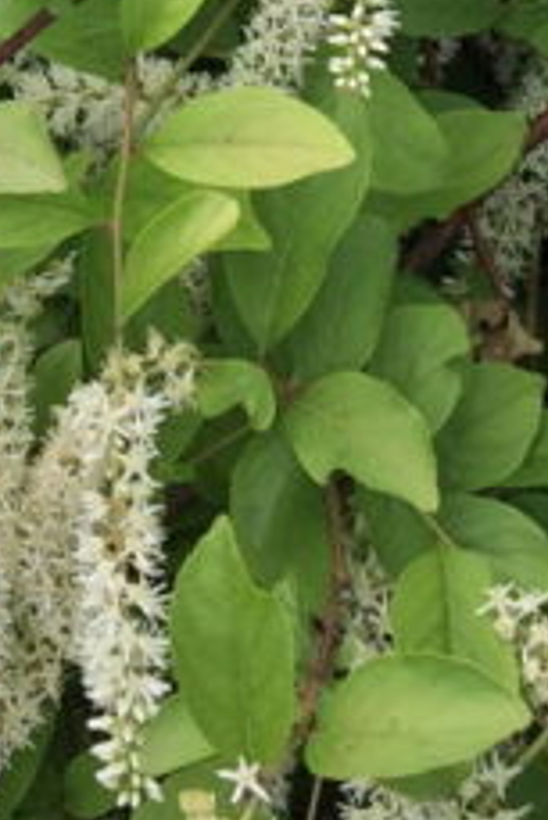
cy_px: -773
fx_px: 3078
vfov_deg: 13.3
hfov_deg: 10.0
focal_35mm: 135
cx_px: -165
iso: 32
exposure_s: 1/527
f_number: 2.2
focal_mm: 4.15
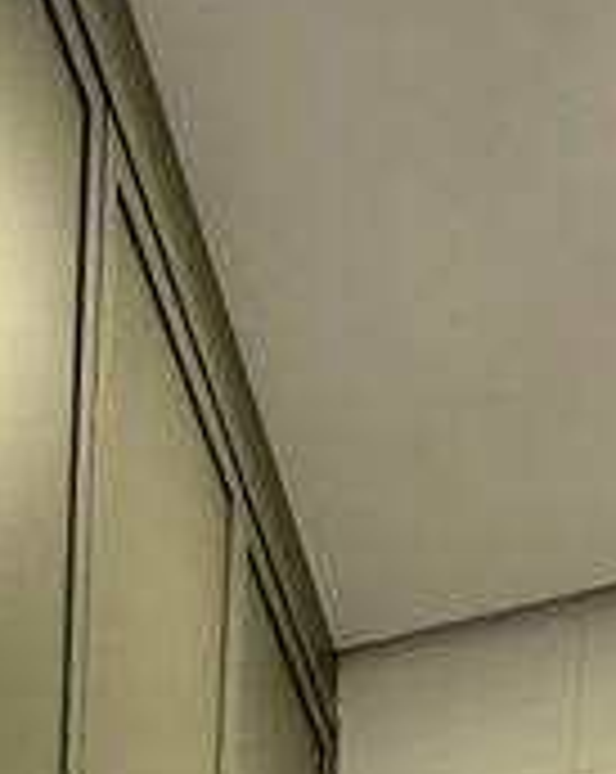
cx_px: -211
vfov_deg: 13.5
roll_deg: -2.1
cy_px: 2012
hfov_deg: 16.7
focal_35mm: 86
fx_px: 1965
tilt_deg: -3.5
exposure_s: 1/120
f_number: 2.2
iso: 160
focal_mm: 2.22
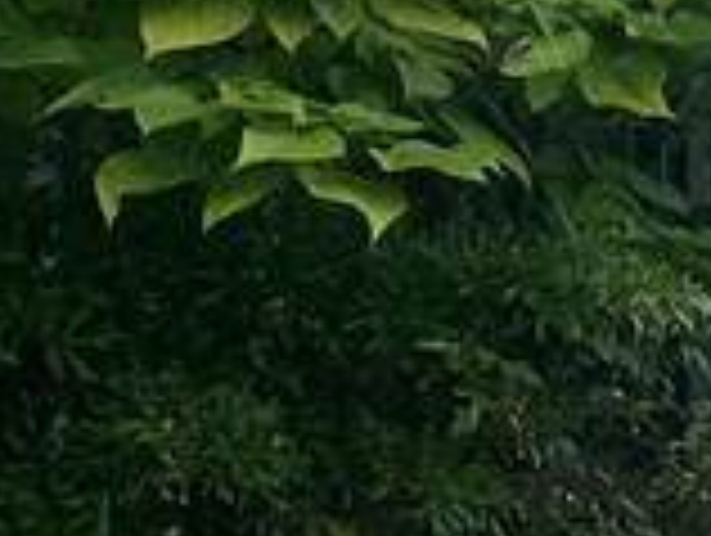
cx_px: 1827
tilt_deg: +1.3
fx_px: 3456
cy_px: 324
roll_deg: +0.7
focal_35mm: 168
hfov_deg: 10.0
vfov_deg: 8.9
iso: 50
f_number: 1.5
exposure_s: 1/2252
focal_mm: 5.7
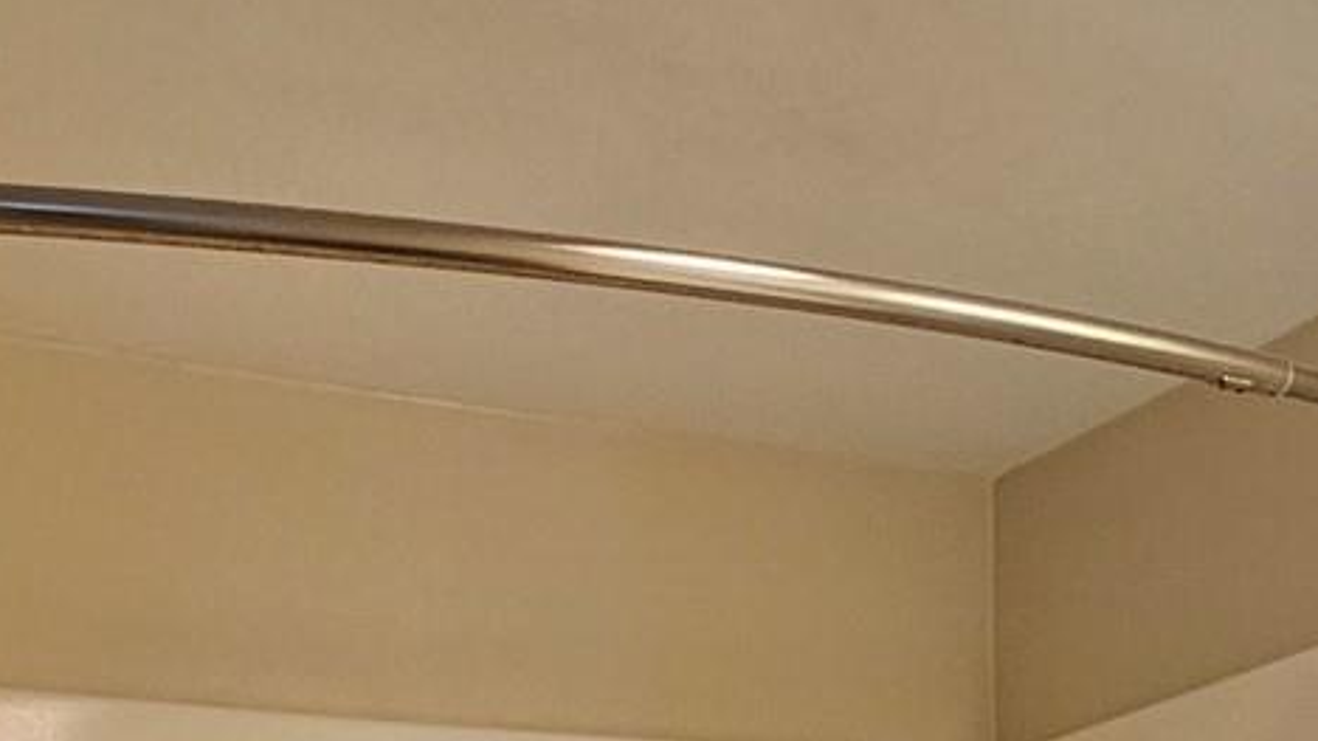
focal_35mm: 62
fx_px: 2166
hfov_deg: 33.6
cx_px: 462
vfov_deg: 14.3
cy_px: 1690
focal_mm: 2.2
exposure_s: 1/60
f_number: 2.2
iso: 125
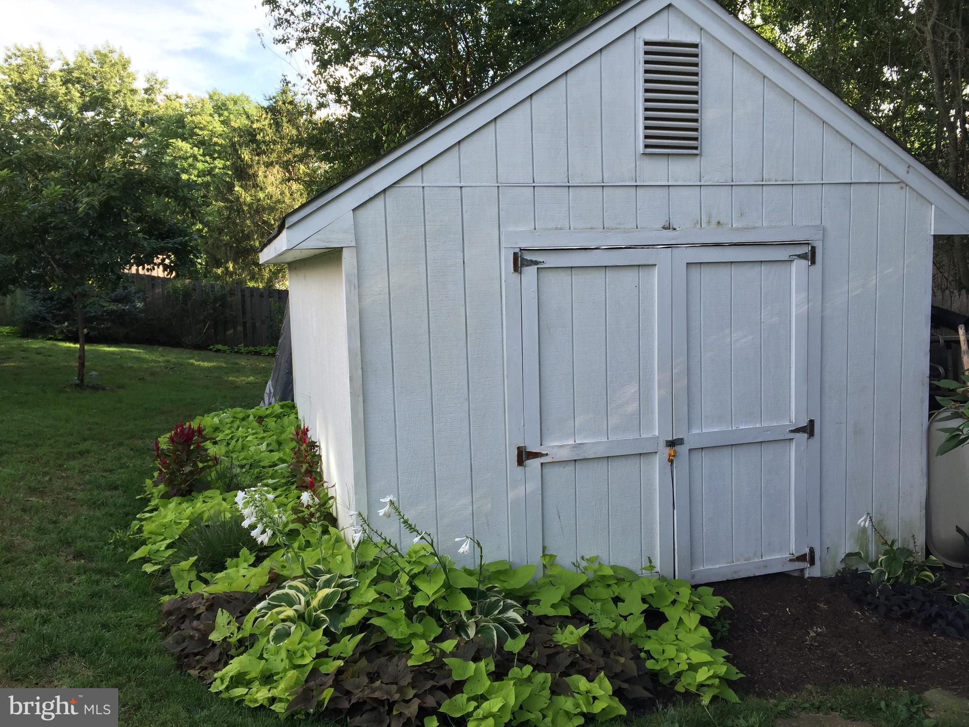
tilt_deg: -6.6
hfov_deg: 61.7
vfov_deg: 48.2
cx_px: 484
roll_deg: +2.2
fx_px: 812
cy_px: 364
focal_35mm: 29
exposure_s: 1/260
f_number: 2.2
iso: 32
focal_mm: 4.15
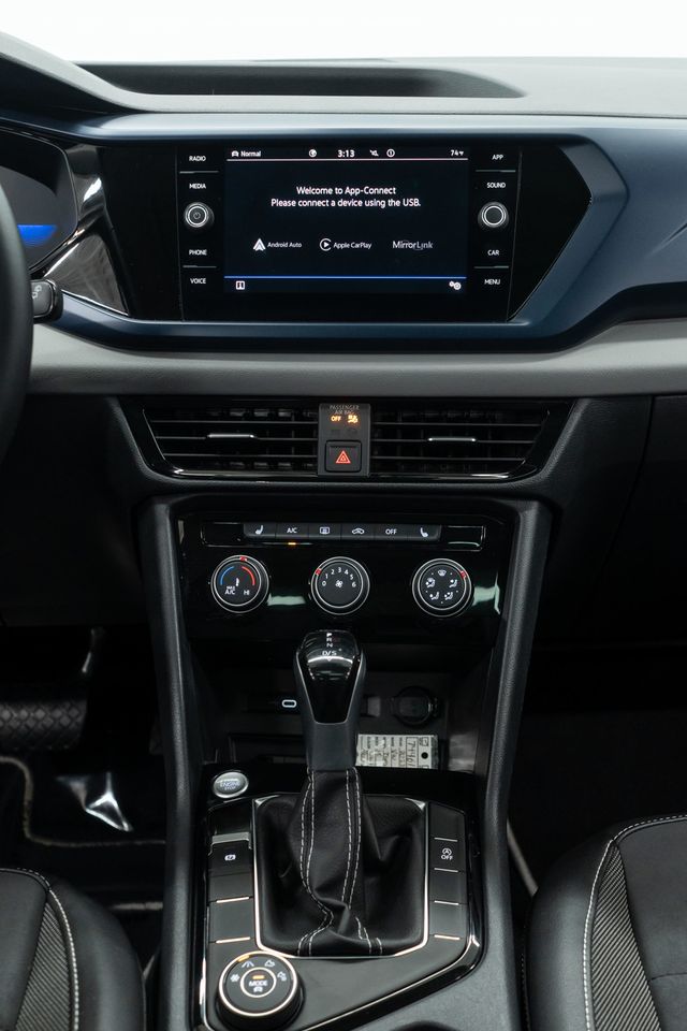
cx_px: 344
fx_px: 1202
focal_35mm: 42
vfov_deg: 46.4
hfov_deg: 31.9
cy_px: 516
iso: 1000
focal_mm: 28
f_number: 3.5
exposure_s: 1/40
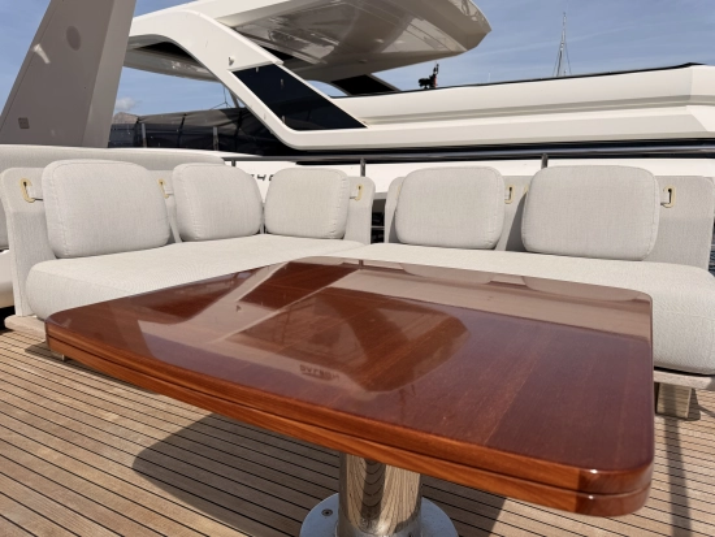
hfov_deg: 71.6
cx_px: 358
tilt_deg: -10.7
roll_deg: +0.2
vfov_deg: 56.9
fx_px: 496
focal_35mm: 24
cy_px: 268
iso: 80
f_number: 1.78
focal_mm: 6.76
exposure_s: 1/11905
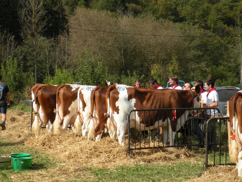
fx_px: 594
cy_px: 90
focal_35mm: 85
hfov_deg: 23.0
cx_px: 121
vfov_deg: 17.4
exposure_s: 1/190
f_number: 7.1
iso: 64
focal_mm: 14.9
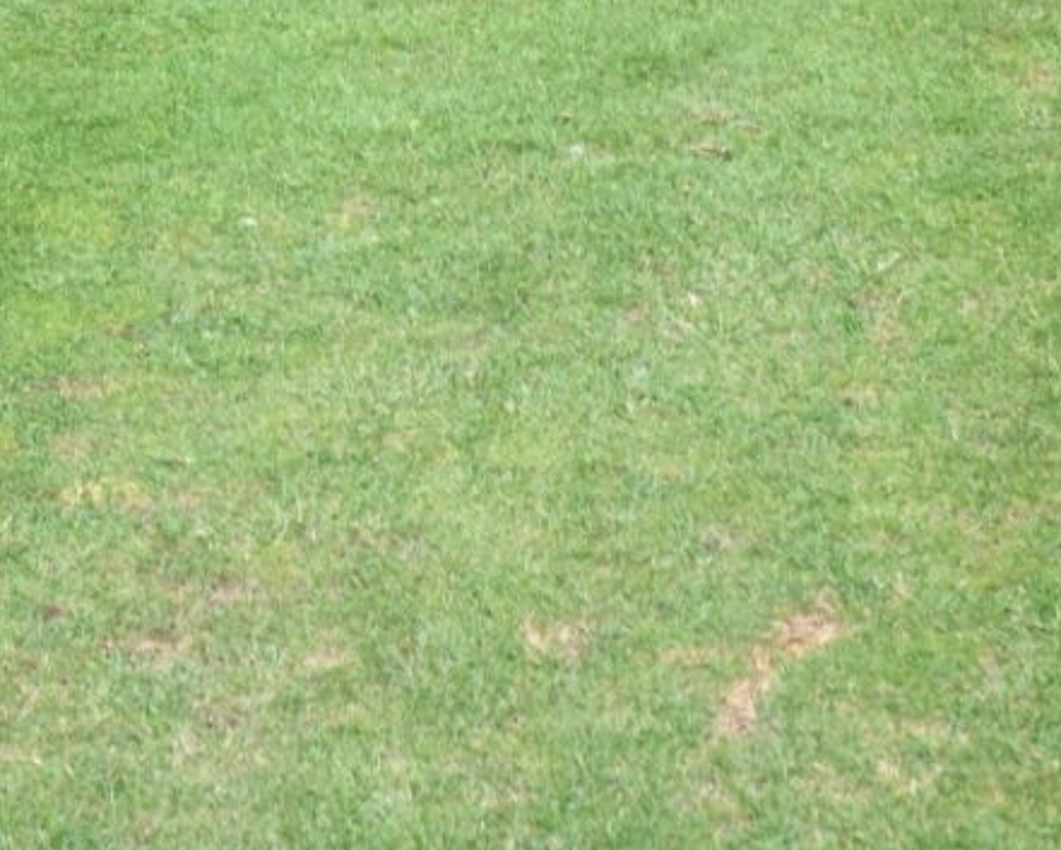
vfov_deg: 7.4
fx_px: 5905
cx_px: 872
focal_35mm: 188
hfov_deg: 10.2
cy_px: -1541
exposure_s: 1/100
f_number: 9
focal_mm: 43
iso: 200
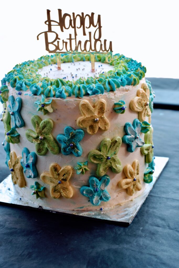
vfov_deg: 27.0
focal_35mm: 75
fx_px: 559
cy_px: 134
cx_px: 90
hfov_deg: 18.2
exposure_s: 1/125
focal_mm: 50
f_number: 5.6
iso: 100
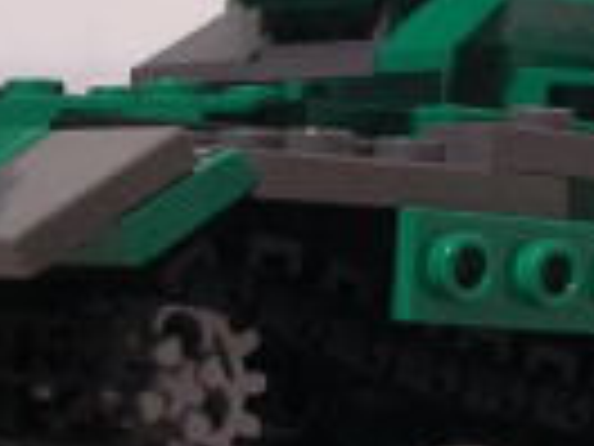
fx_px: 4084
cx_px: 626
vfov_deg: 6.2
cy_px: 176
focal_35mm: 238
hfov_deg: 8.3
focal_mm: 7.5
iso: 226
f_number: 3.1
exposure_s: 1/3.4
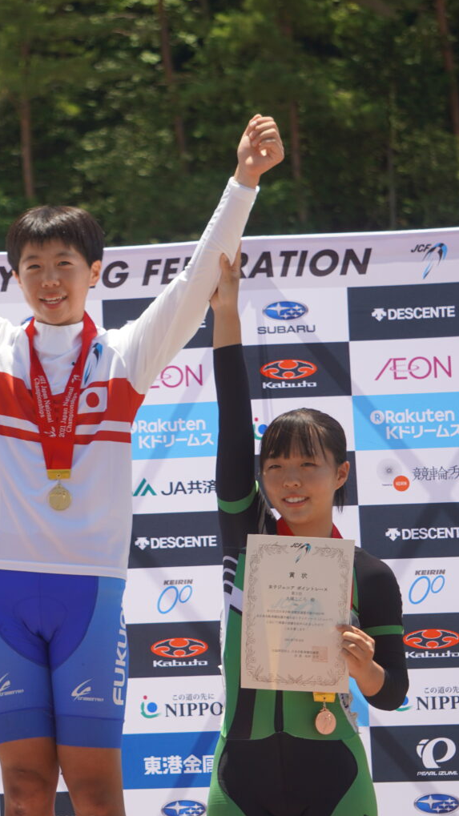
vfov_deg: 15.4
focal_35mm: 140
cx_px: 69
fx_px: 3025
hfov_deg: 8.7
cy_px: 407
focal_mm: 59
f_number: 4.5
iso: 100
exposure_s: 1/160
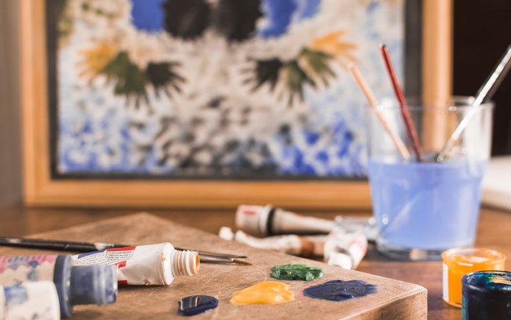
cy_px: 166
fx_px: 759
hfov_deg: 37.2
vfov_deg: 23.8
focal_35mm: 55
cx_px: 256
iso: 500
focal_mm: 35
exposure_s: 1/400
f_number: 3.2
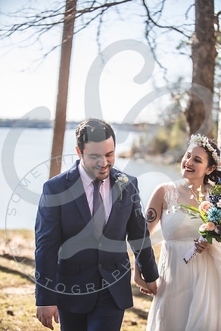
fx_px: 663
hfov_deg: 18.9
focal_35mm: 72
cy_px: 167
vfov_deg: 28.1
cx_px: 110
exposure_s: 1/640
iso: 100
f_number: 2.8
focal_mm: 70
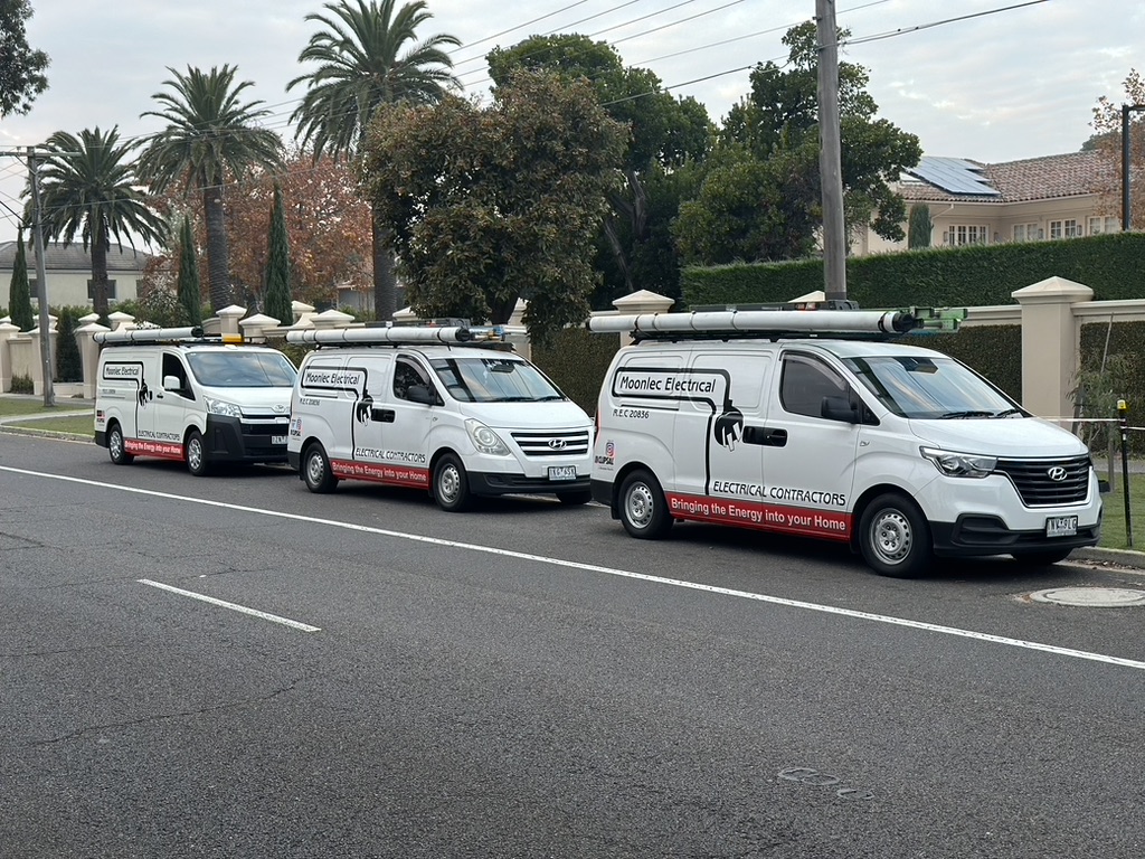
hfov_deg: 39.7
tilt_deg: -3.2
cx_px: 572
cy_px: 430
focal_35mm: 48
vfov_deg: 30.3
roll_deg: +1.5
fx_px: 1588
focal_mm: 6.86
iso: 125
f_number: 1.78
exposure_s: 1/112
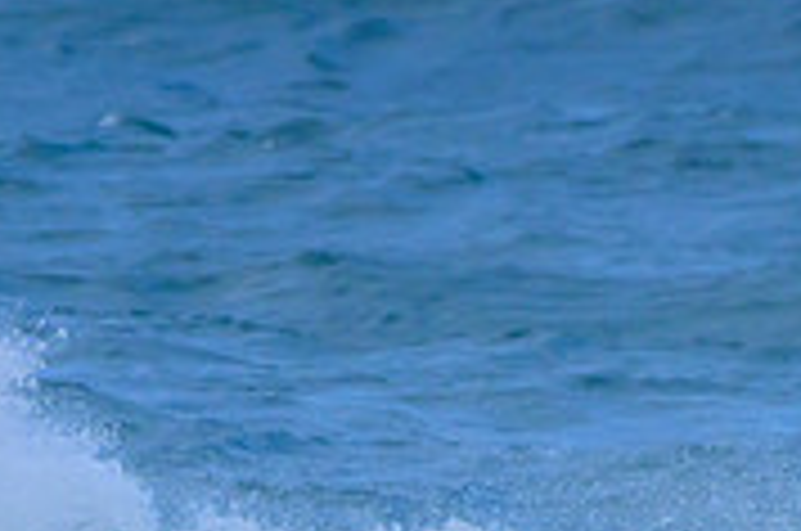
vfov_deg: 0.4
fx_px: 72560
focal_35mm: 3267
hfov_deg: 0.6
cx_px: 828
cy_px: 848
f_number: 11
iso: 2000
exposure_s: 1/2500
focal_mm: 1000
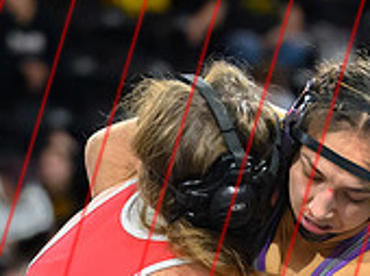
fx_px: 4654
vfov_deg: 3.4
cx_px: 238
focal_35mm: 436
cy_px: 492
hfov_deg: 4.6
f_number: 2.8
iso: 5000
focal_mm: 99
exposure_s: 1/800
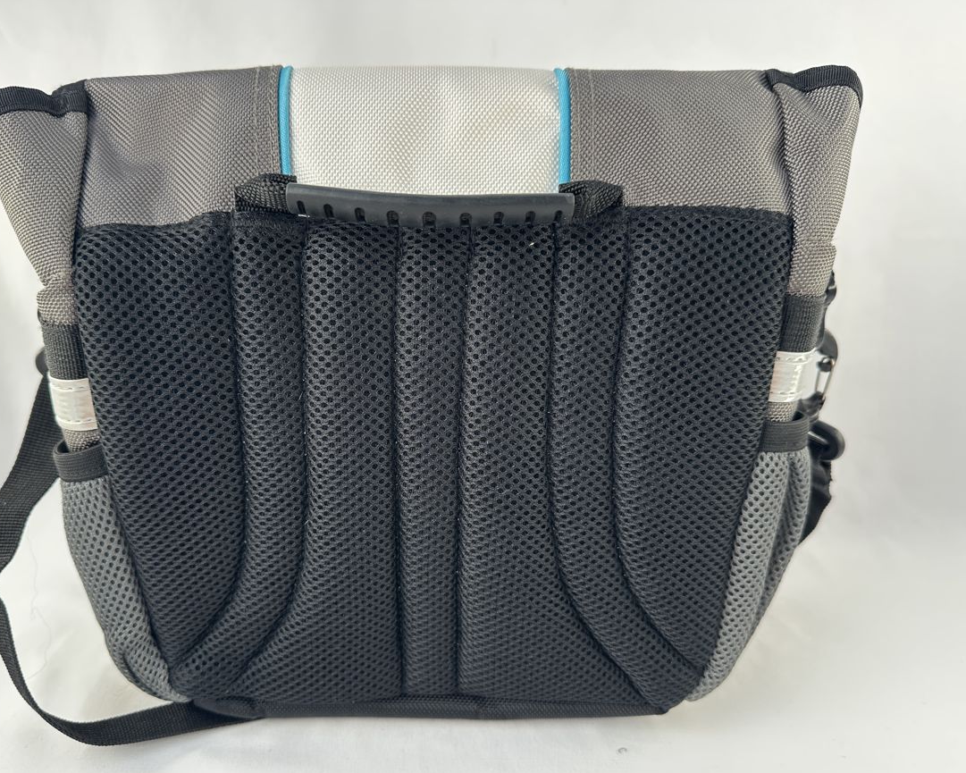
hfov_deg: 65.9
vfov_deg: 54.9
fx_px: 743
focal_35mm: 26
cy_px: 400
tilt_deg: -18.0
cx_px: 437
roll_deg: -1.2
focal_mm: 6.86
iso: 64
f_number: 1.78
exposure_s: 1/121
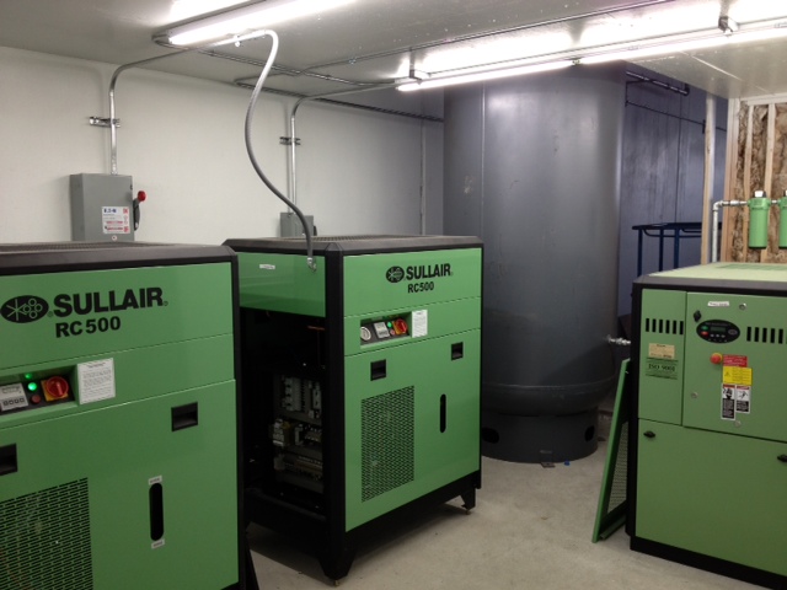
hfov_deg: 52.6
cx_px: 394
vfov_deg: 40.7
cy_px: 295
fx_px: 796
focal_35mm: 35
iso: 50
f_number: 2.4
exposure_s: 1/60
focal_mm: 4.28
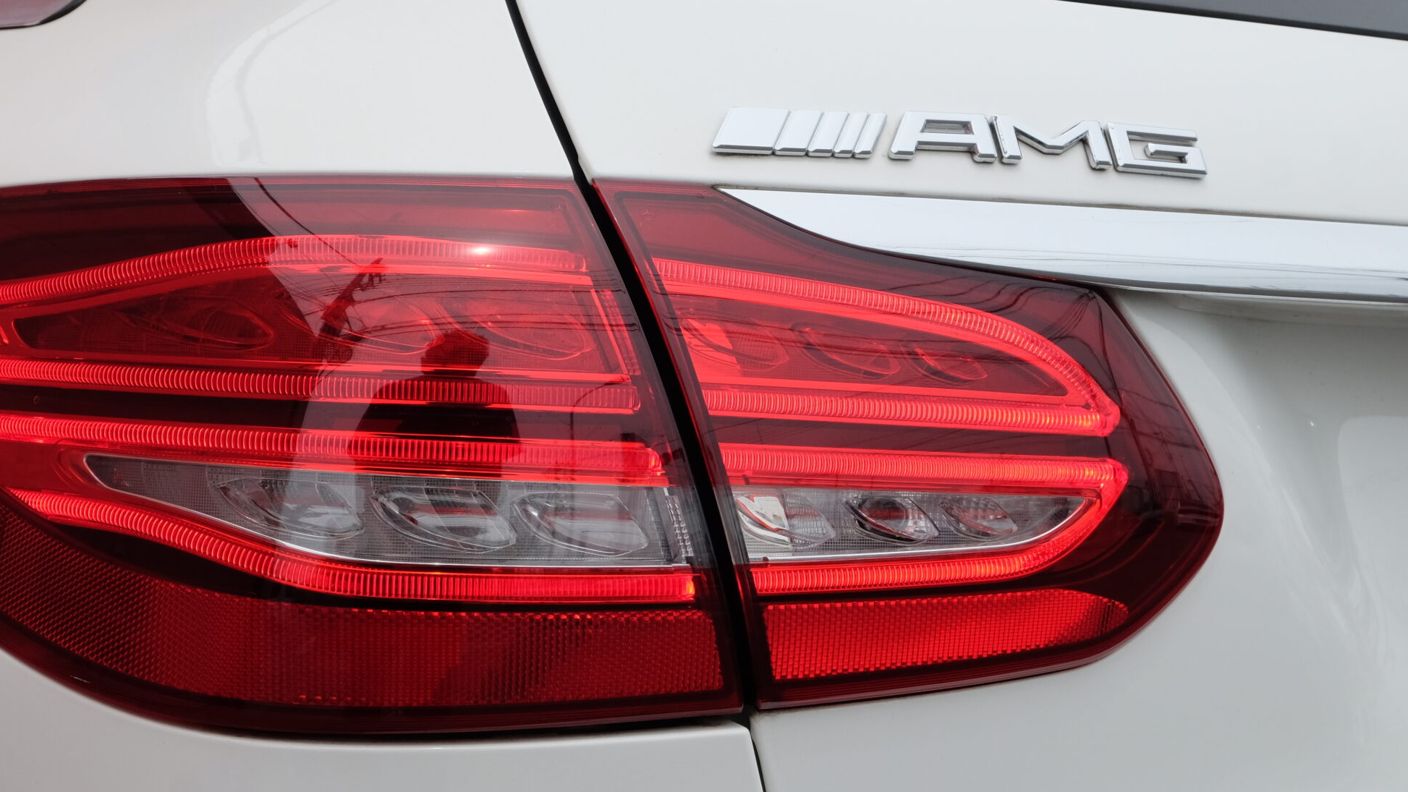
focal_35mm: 62
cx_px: 563
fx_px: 2315
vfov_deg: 19.4
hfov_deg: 33.7
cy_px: 367
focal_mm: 30.2
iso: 400
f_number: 10
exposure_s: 1/400
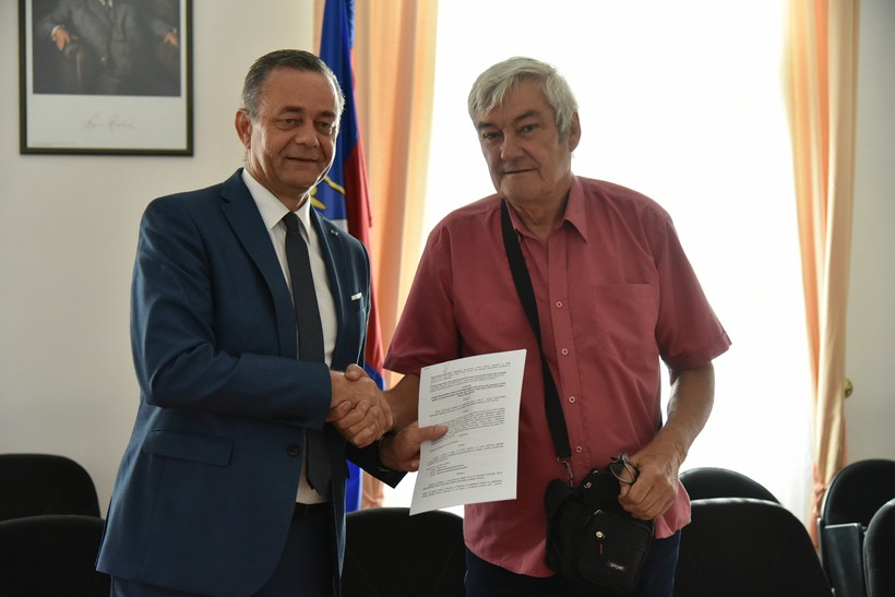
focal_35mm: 62
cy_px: 298
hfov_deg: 32.4
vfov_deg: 21.9
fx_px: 1542
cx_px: 448
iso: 5000
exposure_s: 1/1250
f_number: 4
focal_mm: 62
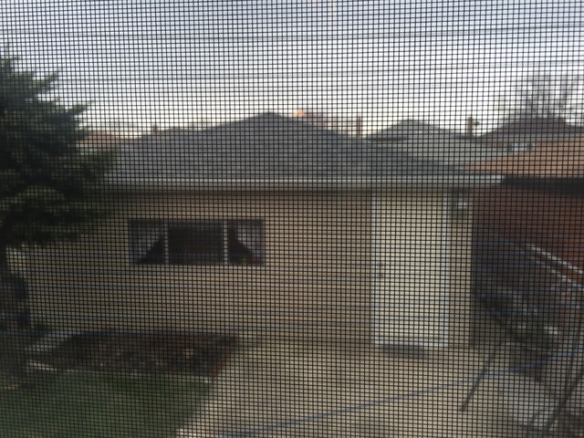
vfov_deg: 48.2
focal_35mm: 29
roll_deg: +0.6
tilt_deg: -6.4
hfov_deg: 61.7
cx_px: 292
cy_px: 219
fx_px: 489
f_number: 2.2
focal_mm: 4.15
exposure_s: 1/255
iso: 32
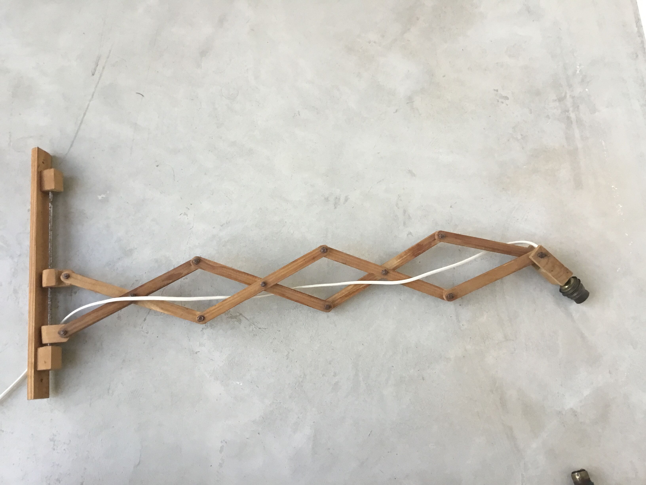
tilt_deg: -76.7
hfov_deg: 58.4
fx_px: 579
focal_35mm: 31
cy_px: 242
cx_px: 323
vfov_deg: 45.4
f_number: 2.4
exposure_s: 1/33
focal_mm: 3.3
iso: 40
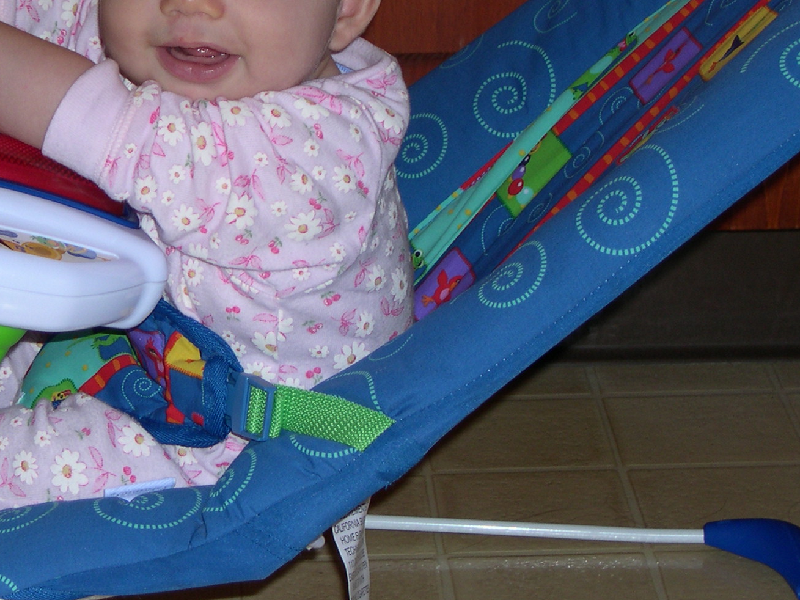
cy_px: 203
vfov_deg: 11.8
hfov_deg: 15.7
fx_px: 2889
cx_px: 167
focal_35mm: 125
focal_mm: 15.3
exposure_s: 1/60
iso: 100
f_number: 3.8
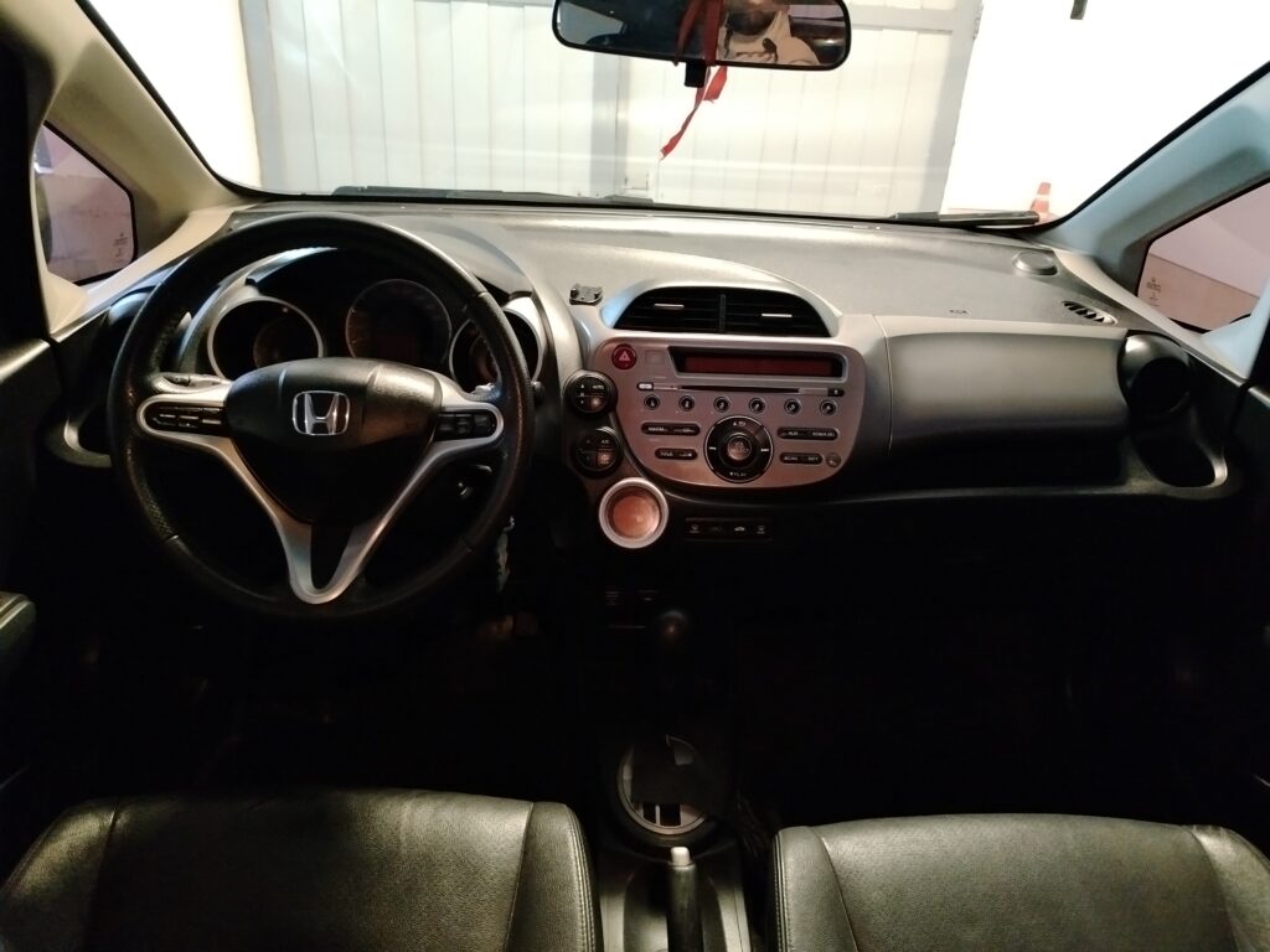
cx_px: 635
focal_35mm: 24
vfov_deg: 56.8
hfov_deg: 71.6
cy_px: 476
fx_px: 881
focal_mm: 5.25
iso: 5713
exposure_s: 1/20
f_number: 1.75
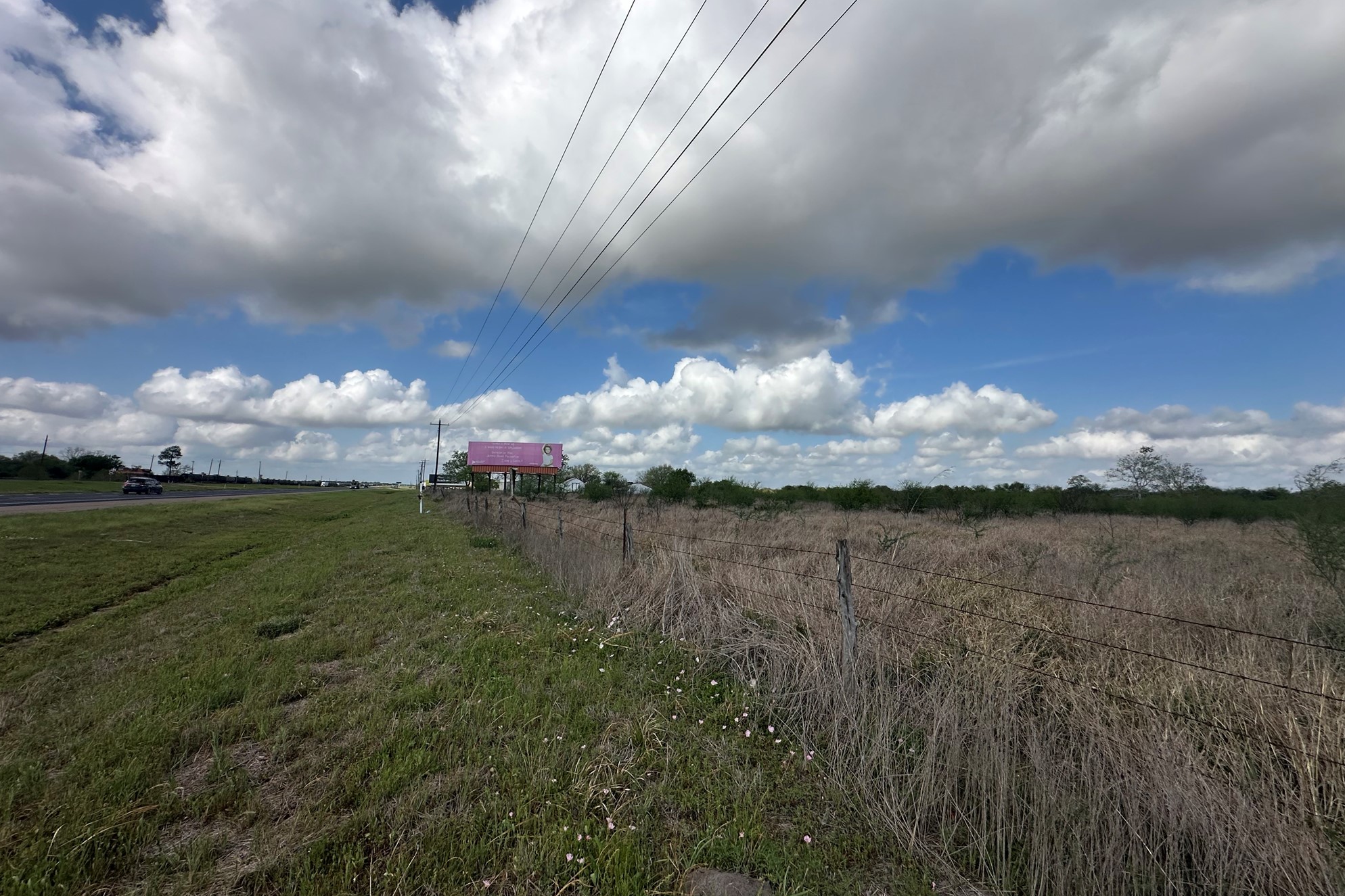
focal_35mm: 15
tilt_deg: +7.1
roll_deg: -1.8
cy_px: 421
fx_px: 560
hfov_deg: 100.4
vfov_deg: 77.2
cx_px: 655
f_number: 2.2
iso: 50
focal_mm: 2.22
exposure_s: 1/3610
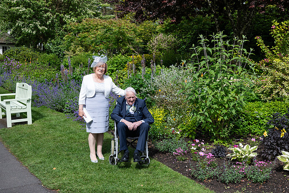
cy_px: 96
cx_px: 144
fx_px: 361
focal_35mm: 45
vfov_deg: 29.9
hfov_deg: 43.6
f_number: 5.6
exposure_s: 1/640
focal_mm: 45
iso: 200
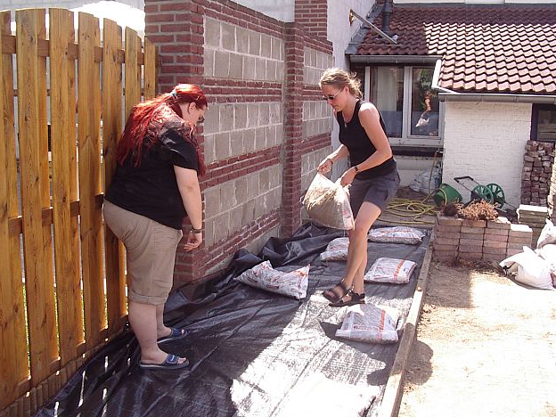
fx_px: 626
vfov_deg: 36.8
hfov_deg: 47.9
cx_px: 283
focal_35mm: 39
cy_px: 210
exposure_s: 1/125
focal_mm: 5.8
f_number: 4.8
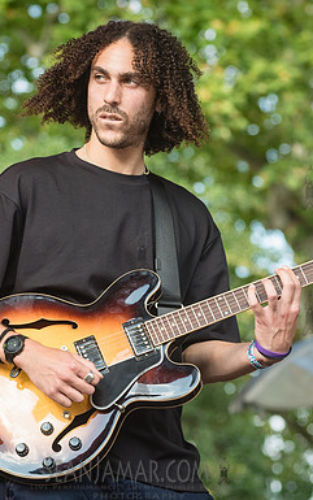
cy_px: 255
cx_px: 98
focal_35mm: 241
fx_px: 3286
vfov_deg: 8.7
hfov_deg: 5.5
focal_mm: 120
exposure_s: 1/500
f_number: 4.5
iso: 800
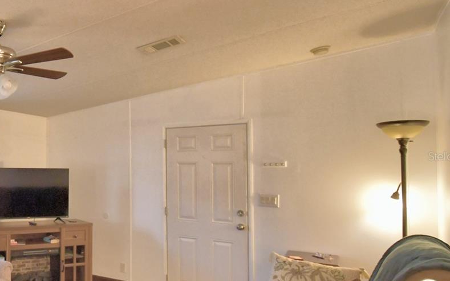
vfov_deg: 40.5
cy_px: 156
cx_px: 23
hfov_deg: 51.8
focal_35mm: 31
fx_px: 380
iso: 1100
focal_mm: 10
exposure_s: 1/30
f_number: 4.5
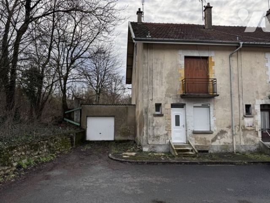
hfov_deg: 71.6
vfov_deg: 56.8
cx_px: 135
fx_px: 187
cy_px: 102
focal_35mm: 24
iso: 80
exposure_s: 1/298
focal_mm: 6.76
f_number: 1.78
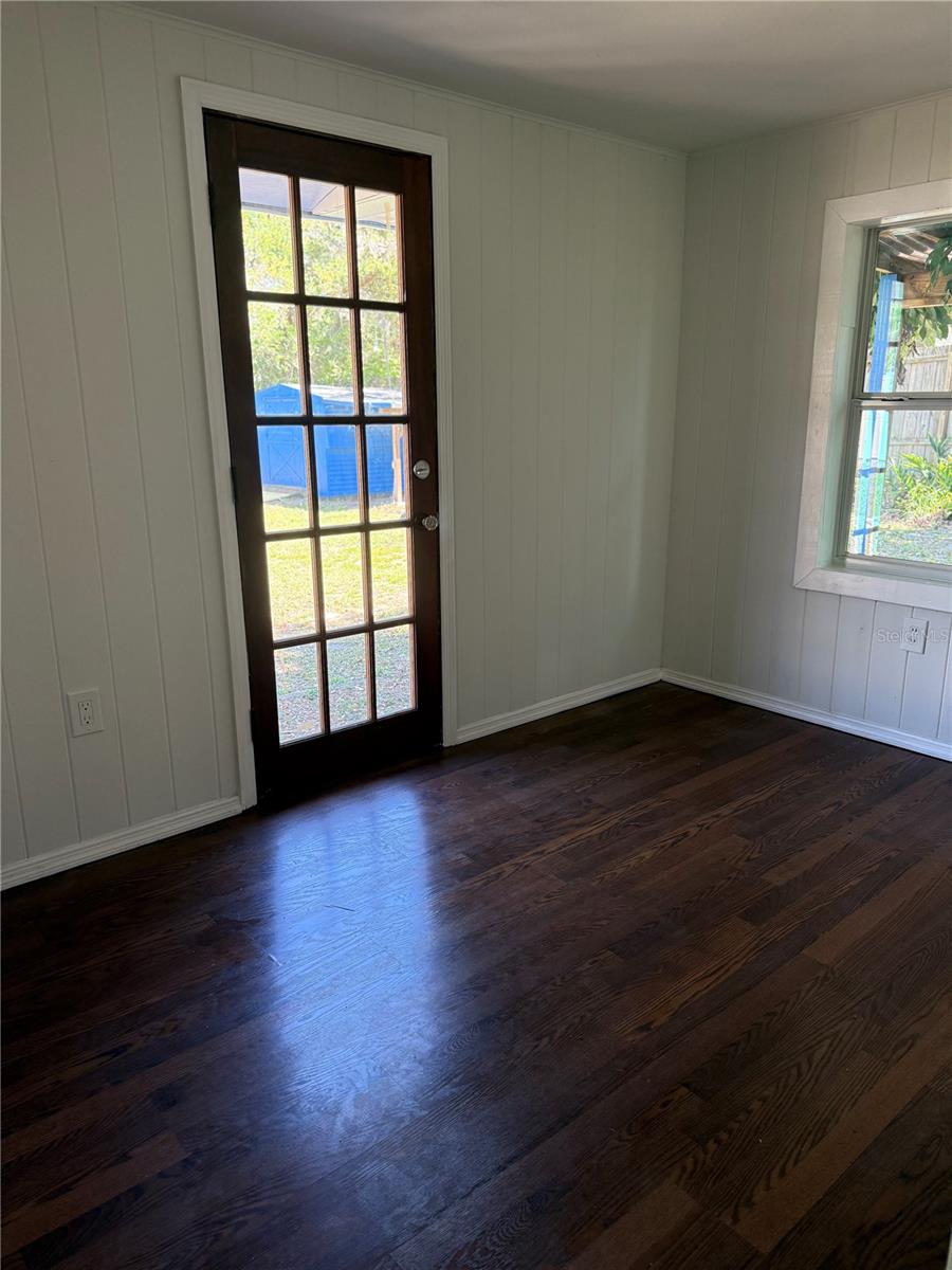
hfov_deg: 56.8
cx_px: 476
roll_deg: -0.2
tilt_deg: -14.5
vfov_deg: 71.6
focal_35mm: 24
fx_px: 880
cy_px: 635
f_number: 1.78
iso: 200
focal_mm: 6.76
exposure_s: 1/152
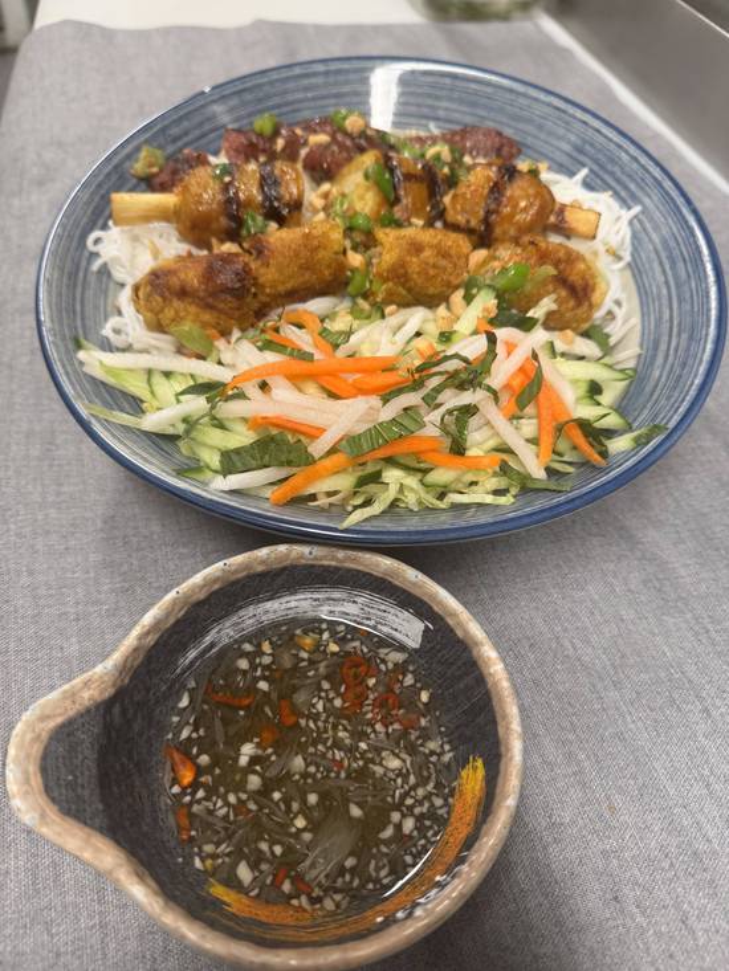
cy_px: 486
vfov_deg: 71.6
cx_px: 364
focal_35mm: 24
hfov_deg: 56.8
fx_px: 674
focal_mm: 6.76
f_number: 1.78
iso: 160
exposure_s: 1/60
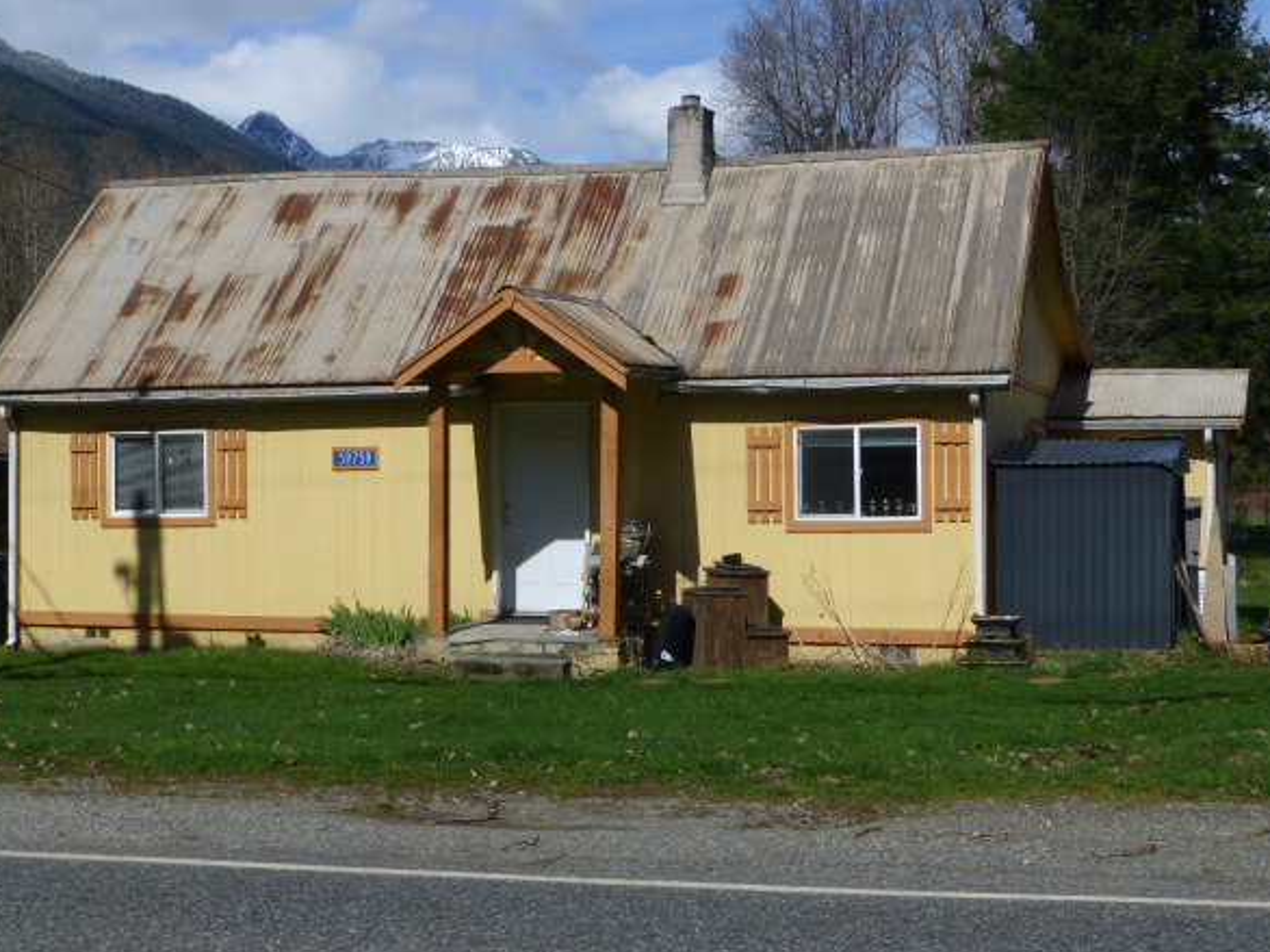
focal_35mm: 59
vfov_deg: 24.8
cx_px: 644
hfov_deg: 32.7
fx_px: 2164
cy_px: 449
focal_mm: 9.7
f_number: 4.6
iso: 100
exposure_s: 1/1000
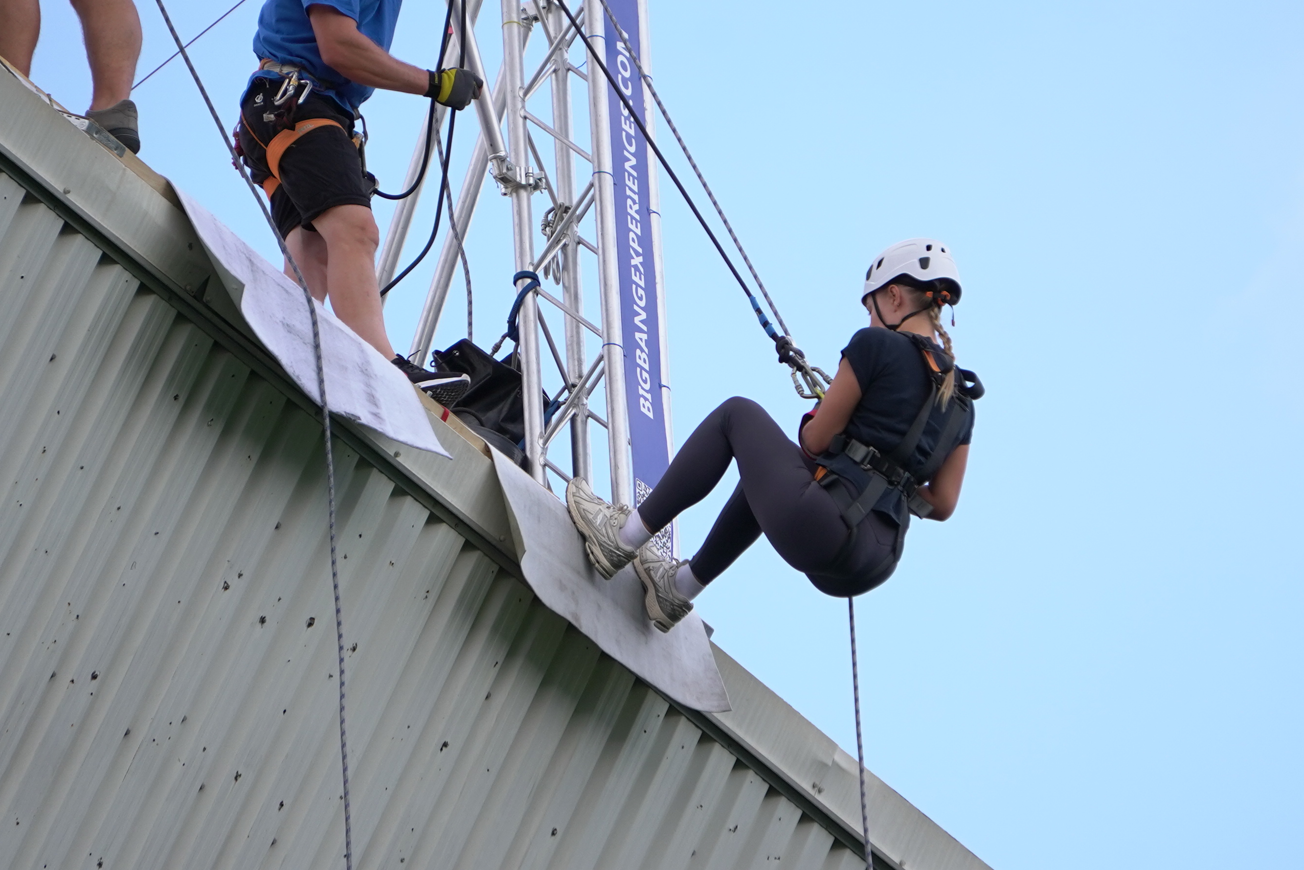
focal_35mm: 465
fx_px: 16844
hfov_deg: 4.4
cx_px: 736
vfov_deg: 3.0
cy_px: 294
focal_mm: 210
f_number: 6.3
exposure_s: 1/1000
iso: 400
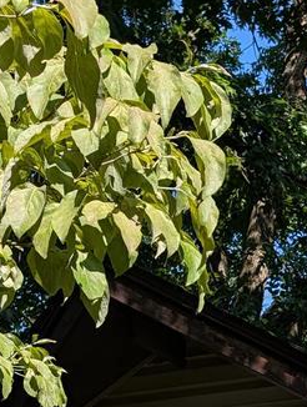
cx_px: 504
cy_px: 896
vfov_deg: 13.8
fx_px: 1331
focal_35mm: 113
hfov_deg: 12.3
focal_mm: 6.9
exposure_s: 1/602
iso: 21
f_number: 1.68
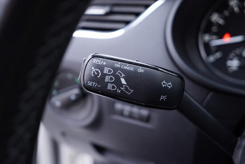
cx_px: 122
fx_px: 245
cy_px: 82
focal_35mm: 36
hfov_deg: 53.1
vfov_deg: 36.9
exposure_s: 1/40
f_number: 2.8
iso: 250
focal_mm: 24
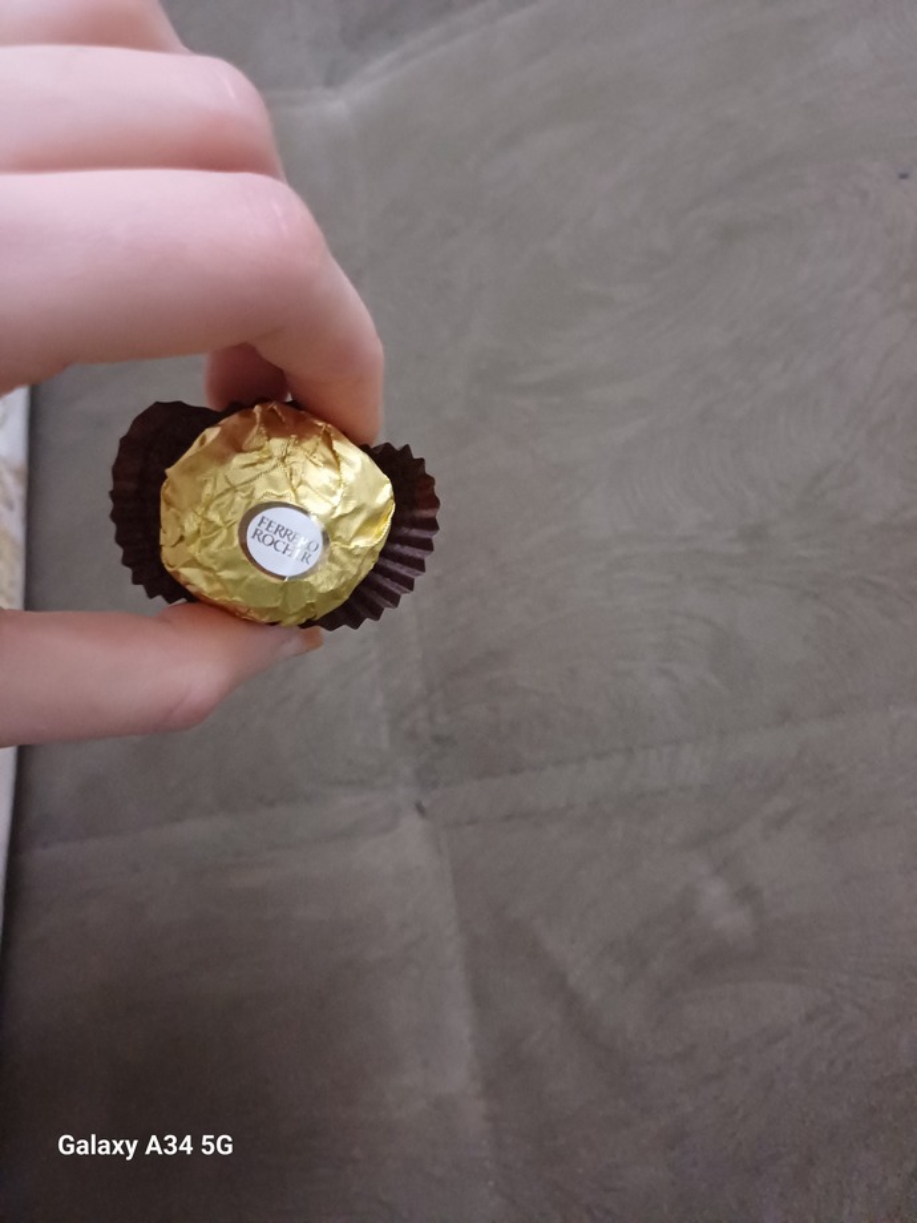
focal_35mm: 25
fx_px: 883
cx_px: 458
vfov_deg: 69.4
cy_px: 612
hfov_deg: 54.9
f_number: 1.8
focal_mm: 4.65
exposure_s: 1/4
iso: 2500
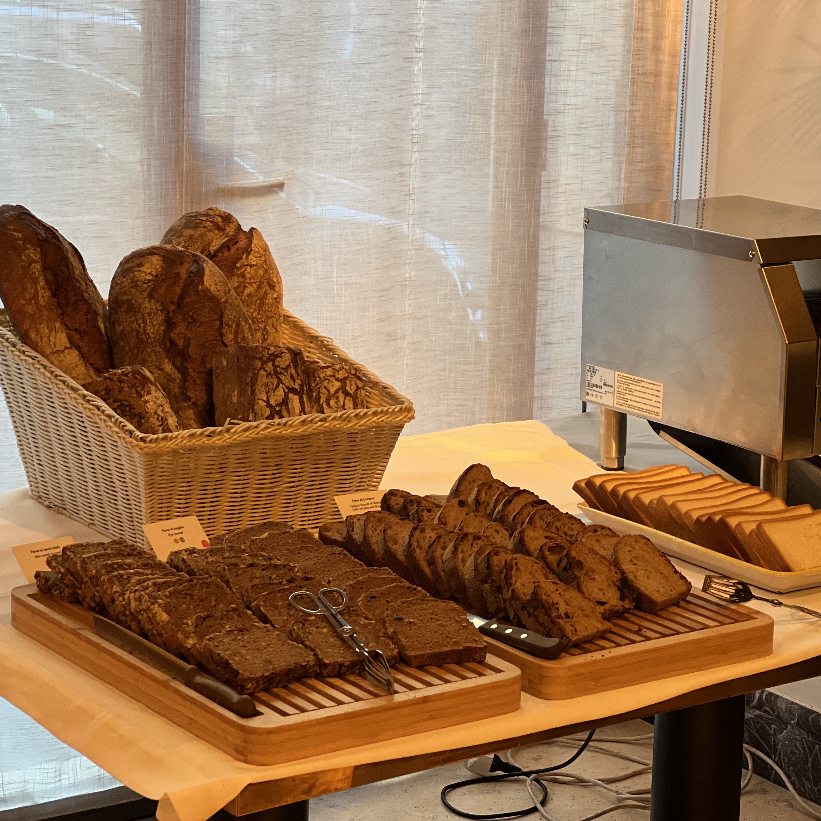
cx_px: 443
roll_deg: -1.5
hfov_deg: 19.1
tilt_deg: -12.7
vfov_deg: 19.1
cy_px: 410
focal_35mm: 91
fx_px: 2442
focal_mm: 9
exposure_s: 1/35
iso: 160
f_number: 2.8
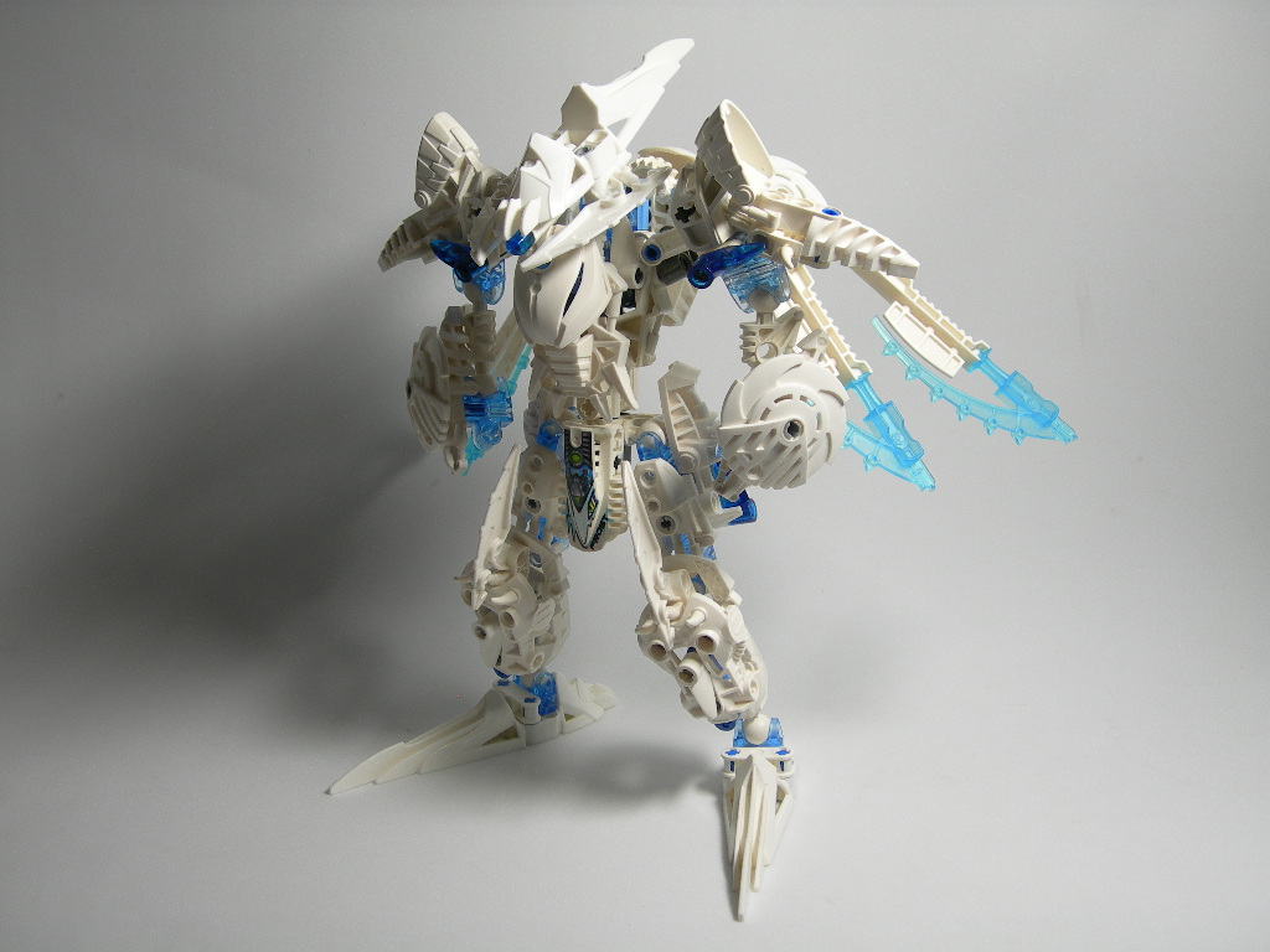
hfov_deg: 45.8
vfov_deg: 35.1
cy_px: 476
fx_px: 1504
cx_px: 635
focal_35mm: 41
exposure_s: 1/42.6
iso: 50
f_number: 2.9
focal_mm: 8.5
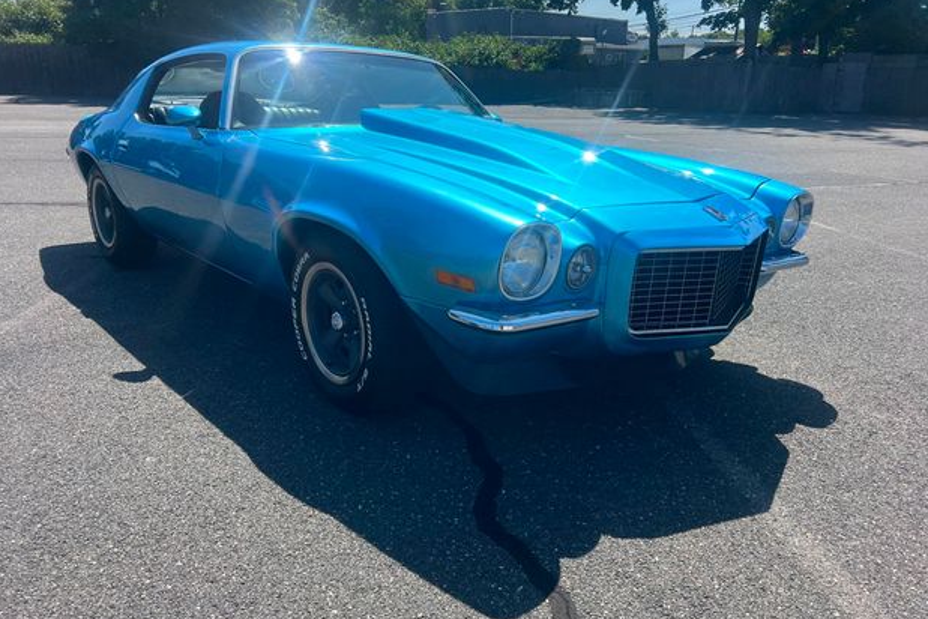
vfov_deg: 46.4
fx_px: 722
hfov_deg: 65.5
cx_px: 475
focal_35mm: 28
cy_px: 320
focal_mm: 5.7
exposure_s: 1/2915
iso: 50
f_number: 1.5
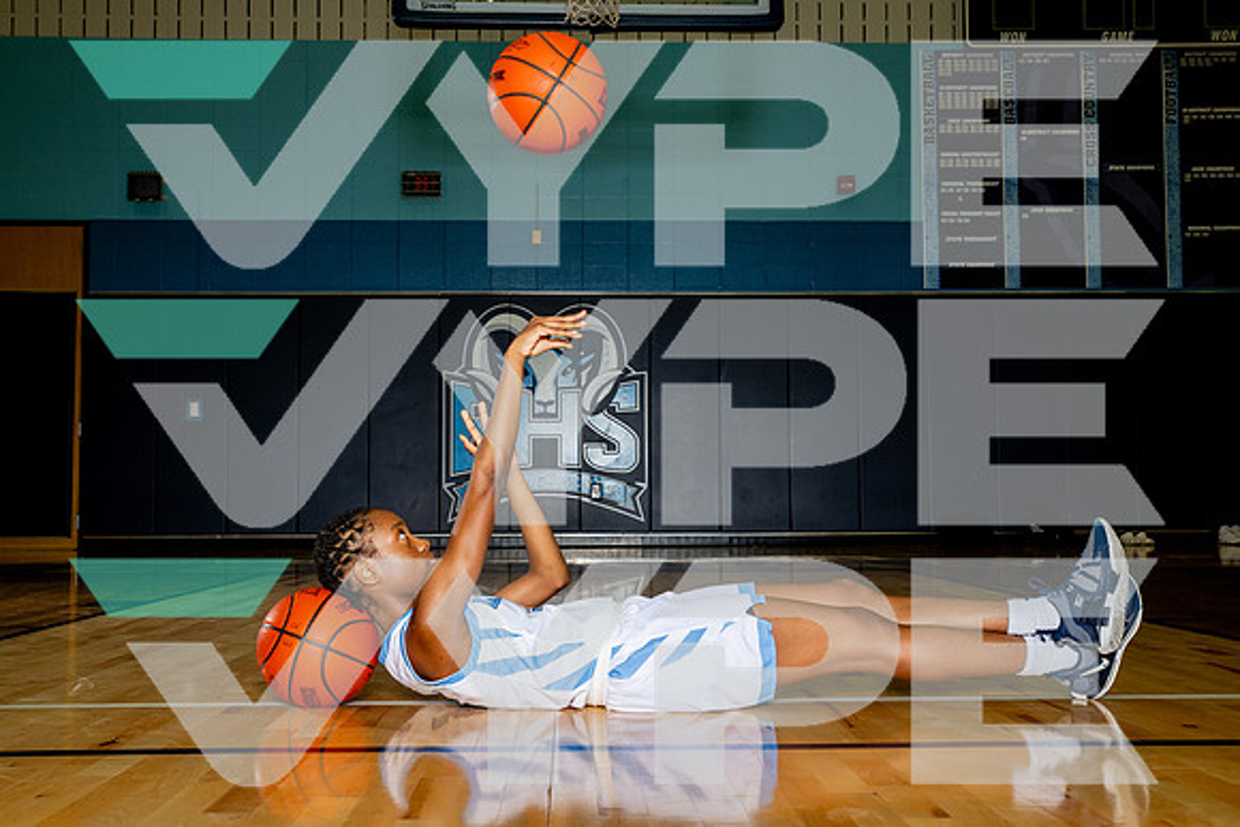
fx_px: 1445
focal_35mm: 42
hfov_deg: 46.5
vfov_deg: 32.0
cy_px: 405
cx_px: 615
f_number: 7.1
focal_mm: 40
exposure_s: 1/160
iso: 400
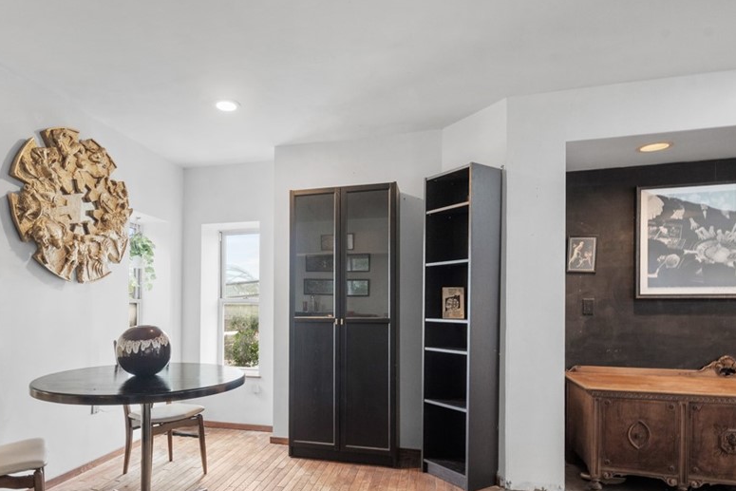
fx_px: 444
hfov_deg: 78.7
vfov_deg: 57.5
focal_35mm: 22
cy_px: 293
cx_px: 306
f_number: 8
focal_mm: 15.5
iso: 400
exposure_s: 1/4
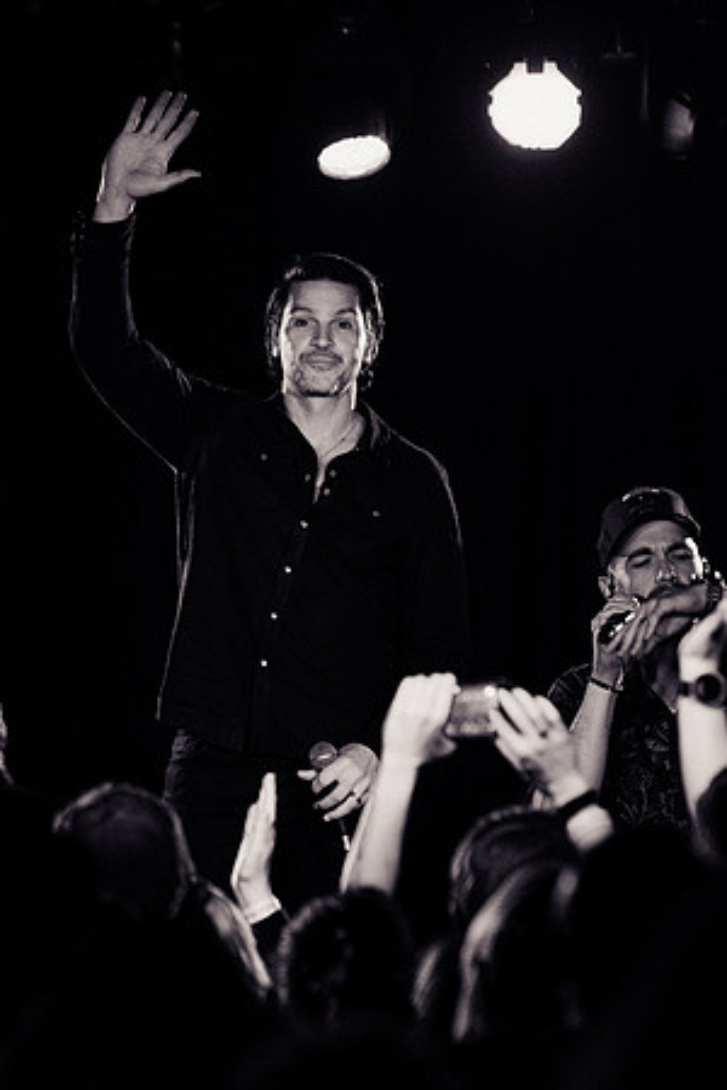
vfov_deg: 6.7
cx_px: 329
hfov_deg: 4.5
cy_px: 524
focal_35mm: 306
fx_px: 9272
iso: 640
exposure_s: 1/250
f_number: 3.5
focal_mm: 180
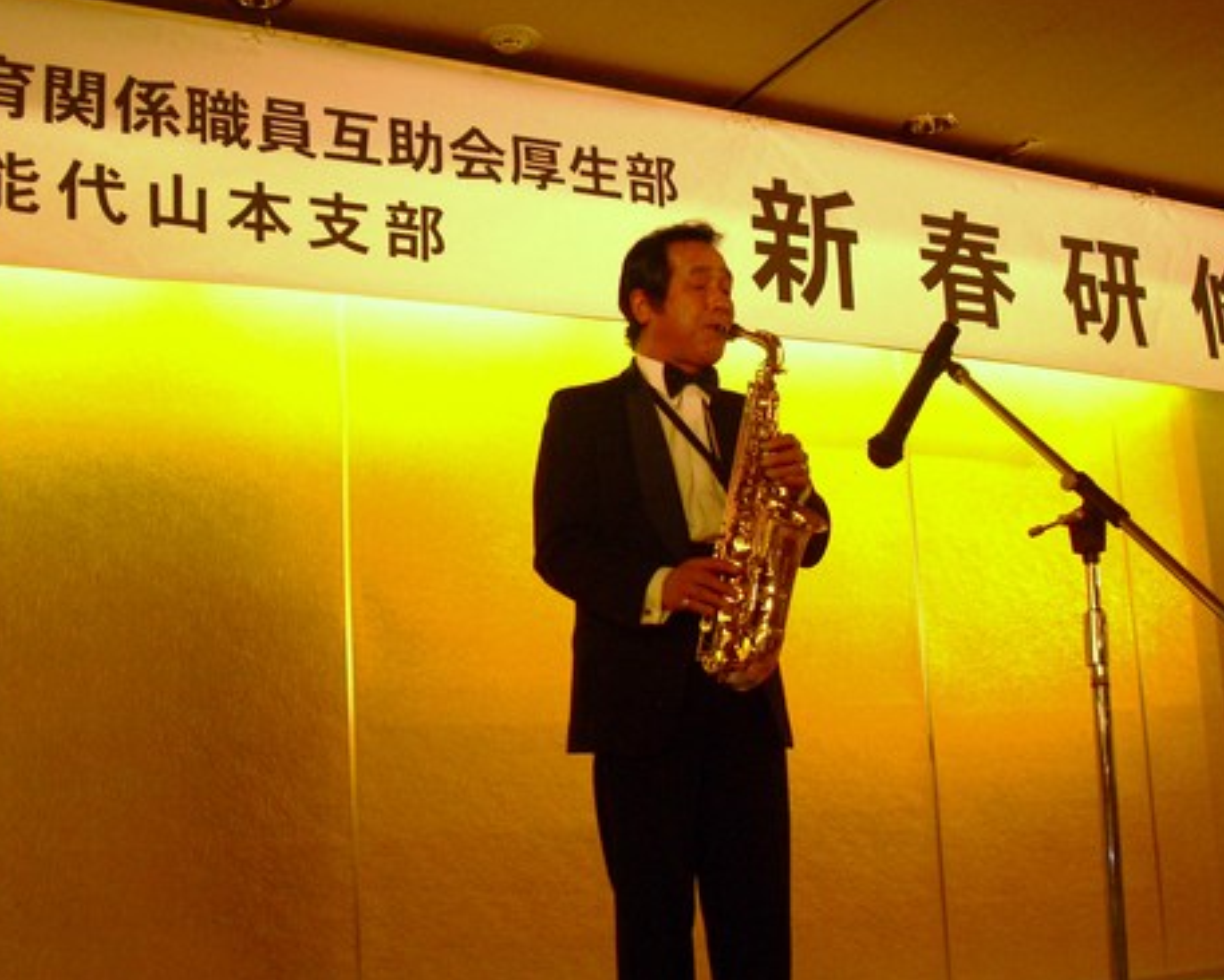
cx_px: 645
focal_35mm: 47
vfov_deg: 32.1
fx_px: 1703
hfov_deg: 39.5
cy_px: 486
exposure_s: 1/60
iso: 400
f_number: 3.4
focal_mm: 7.7
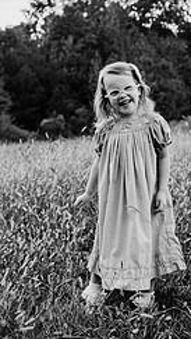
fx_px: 539
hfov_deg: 19.9
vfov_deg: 34.3
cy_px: 94
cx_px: 148
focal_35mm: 60
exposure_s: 1/500
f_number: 2.8
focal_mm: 24
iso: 500
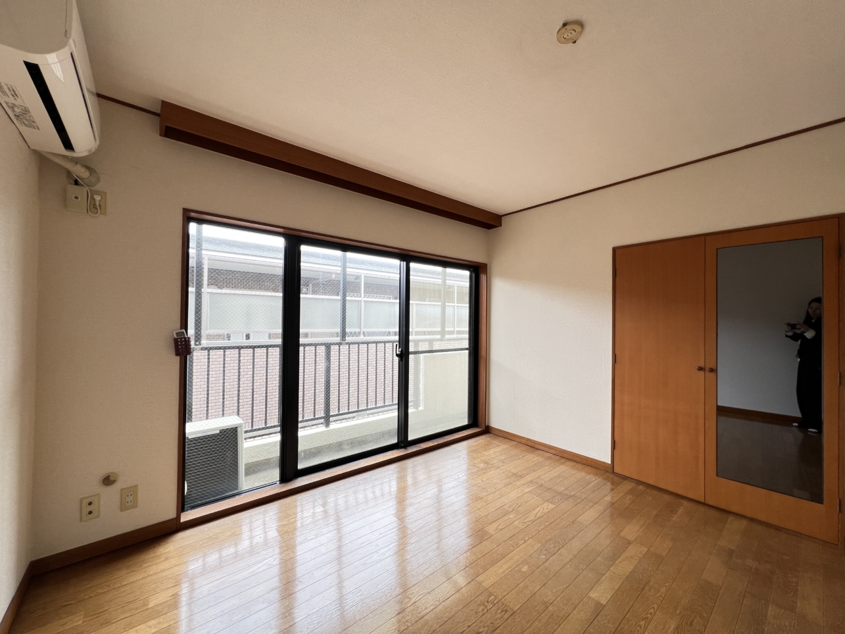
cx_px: 422
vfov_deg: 89.9
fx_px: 317
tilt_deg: +1.0
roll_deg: -0.5
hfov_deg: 106.2
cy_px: 317
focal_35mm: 13
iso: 64
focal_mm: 1.57
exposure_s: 1/99
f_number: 1.8
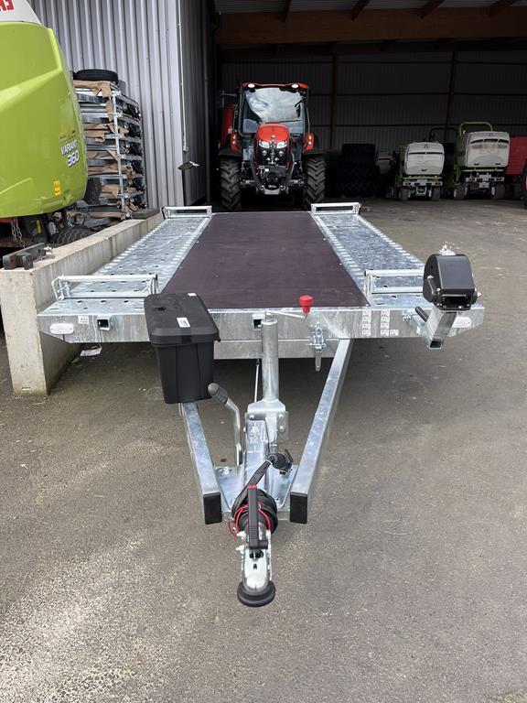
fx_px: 528
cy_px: 352
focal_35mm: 26
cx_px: 264
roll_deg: +0.4
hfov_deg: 53.1
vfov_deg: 67.3
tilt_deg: -17.3
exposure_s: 1/569
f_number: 1.6
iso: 50
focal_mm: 5.1
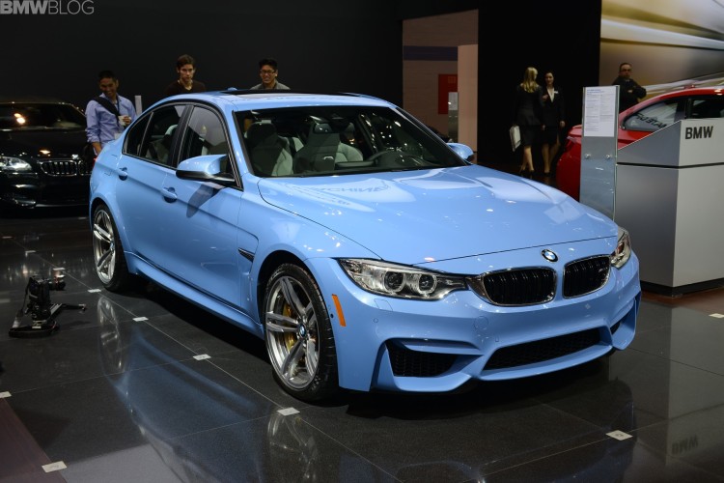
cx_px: 362
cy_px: 242
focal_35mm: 45
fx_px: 905
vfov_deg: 29.9
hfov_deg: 43.6
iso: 400
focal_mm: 45
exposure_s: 1/50
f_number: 5.6
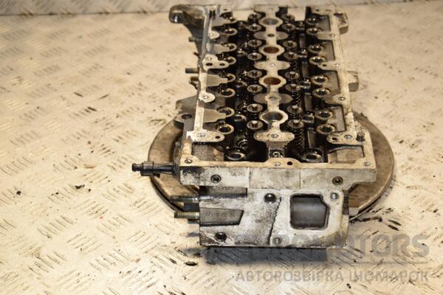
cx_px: 222
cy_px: 148
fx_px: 923
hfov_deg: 27.0
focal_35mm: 75
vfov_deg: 18.2
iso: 800
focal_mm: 50
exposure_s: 1/200
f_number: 6.3
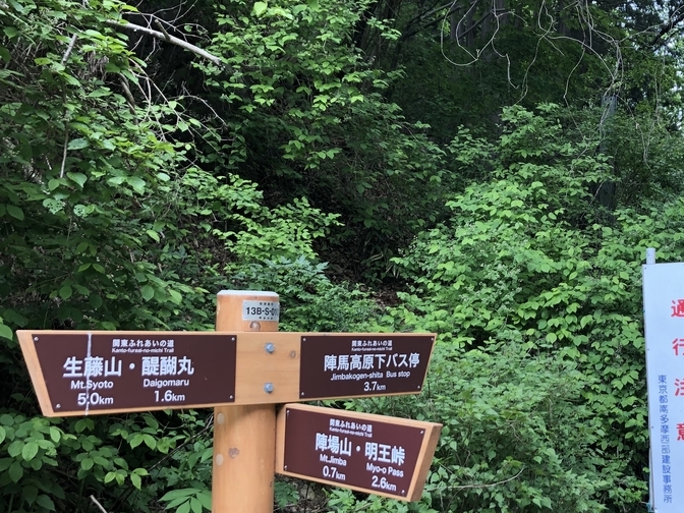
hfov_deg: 37.1
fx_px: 988
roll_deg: -0.9
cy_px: 333
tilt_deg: -1.9
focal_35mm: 50
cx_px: 531
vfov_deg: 29.0
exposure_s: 1/120
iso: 40
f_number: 1.8
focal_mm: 3.99
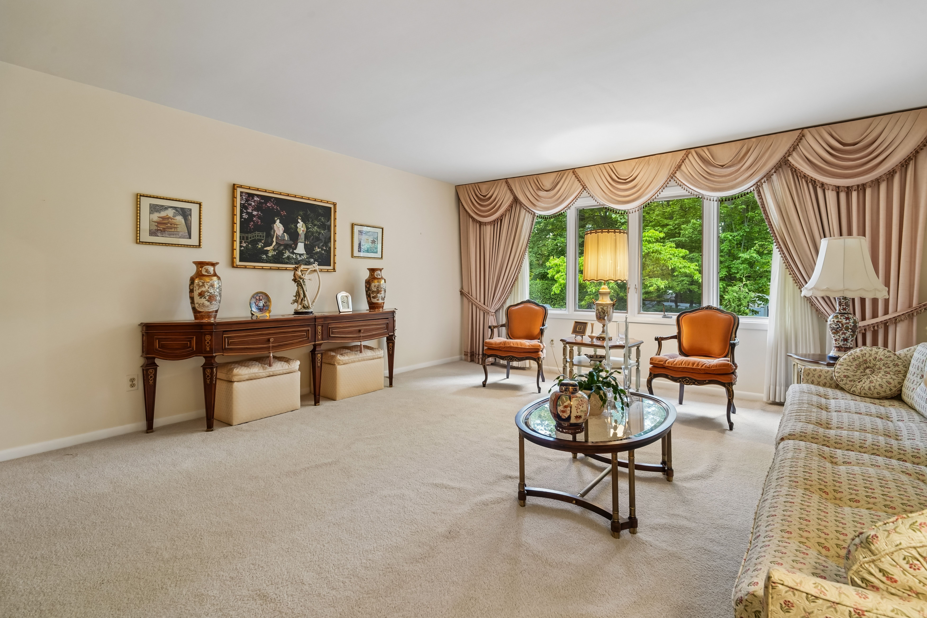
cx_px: 464
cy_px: 309
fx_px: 412
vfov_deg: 73.7
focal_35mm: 16
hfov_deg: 96.7
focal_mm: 16
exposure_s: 1/8
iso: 800
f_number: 8
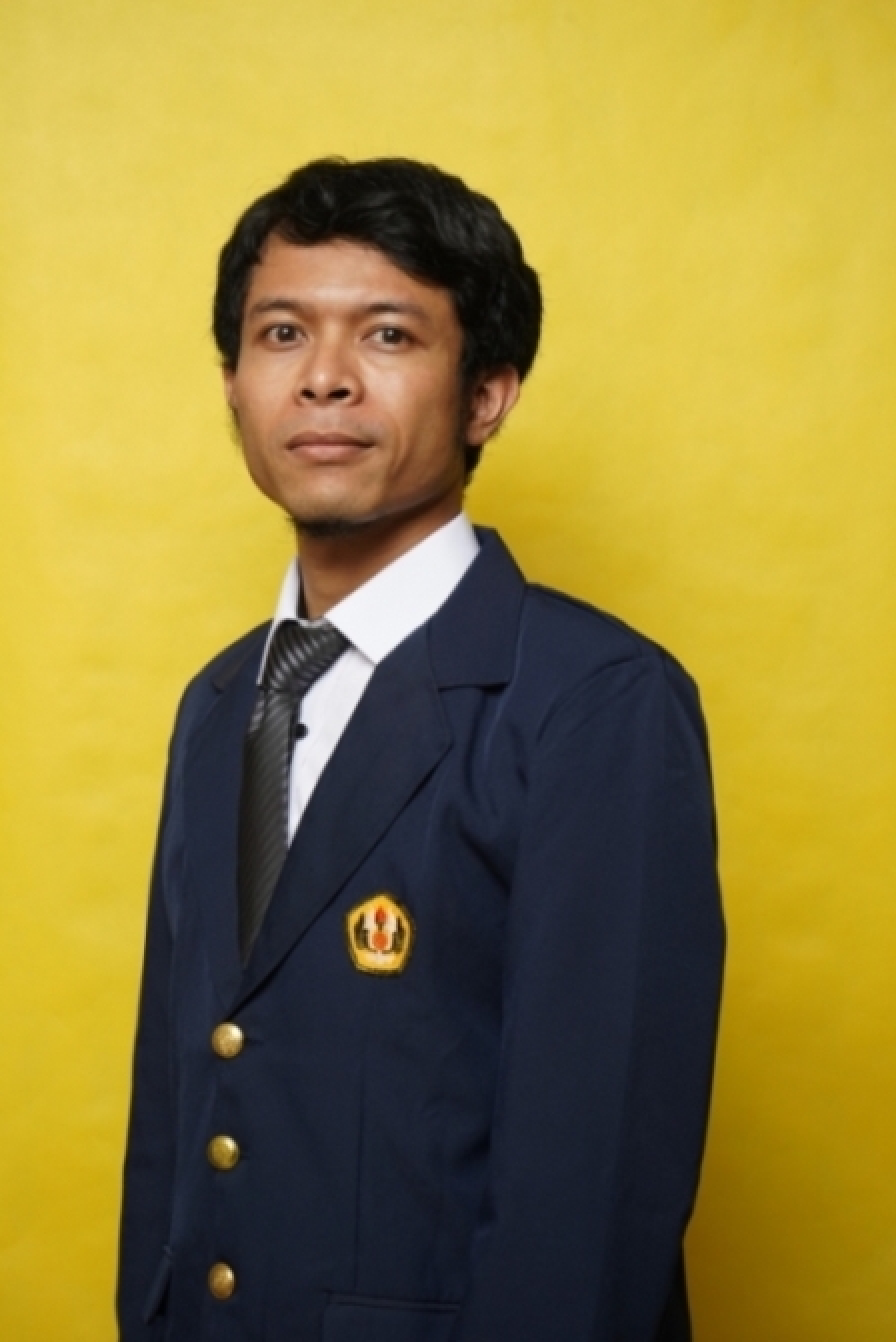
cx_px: 448
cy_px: 671
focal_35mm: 70
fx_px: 2610
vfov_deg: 28.8
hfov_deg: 19.5
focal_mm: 70
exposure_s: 1/200
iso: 500
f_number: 7.1
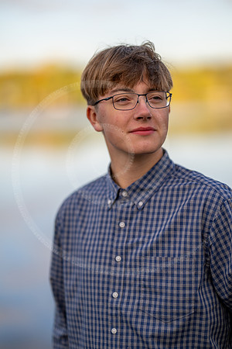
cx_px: 116
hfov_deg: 16.1
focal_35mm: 85
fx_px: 822
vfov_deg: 23.9
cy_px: 174
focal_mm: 85
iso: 100
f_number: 1.2
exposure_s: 1/2000
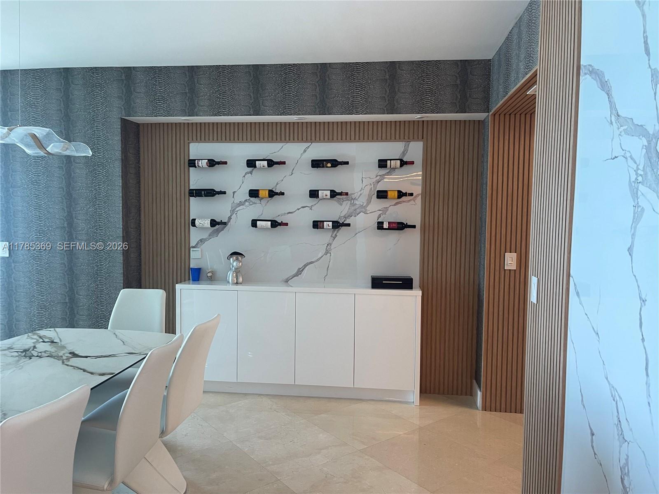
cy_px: 247
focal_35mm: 25
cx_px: 330
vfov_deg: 54.9
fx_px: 476
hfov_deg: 69.4
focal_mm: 5.1
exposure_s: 1/60
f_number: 1.6
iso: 125
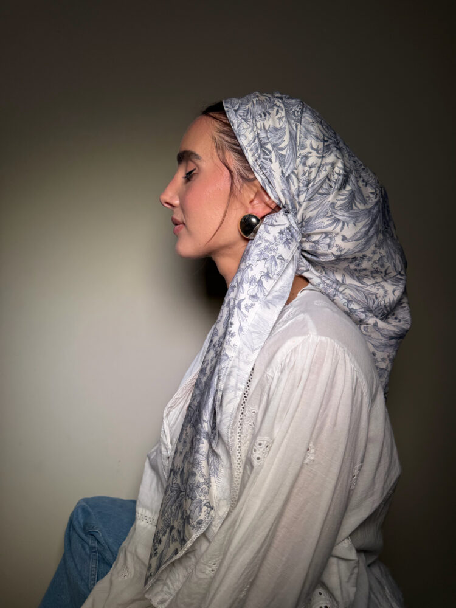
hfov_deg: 56.8
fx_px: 422
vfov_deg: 71.6
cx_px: 228
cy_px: 304
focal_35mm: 24
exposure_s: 1/322
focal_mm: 6.76
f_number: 1.78
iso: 80
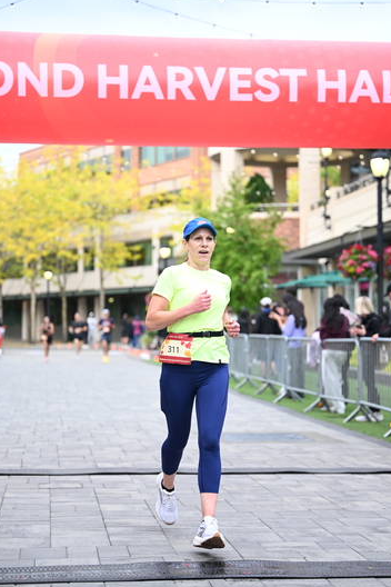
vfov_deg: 27.0
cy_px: 291
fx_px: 1222
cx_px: 198
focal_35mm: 75
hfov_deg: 18.2
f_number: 2.8
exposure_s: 1/1600
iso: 1000
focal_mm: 72
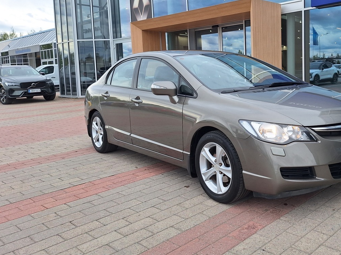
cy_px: 96
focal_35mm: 33
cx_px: 227
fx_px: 325
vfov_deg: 42.6
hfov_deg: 54.3
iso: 40
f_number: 1.8
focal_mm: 5.54
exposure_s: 1/704
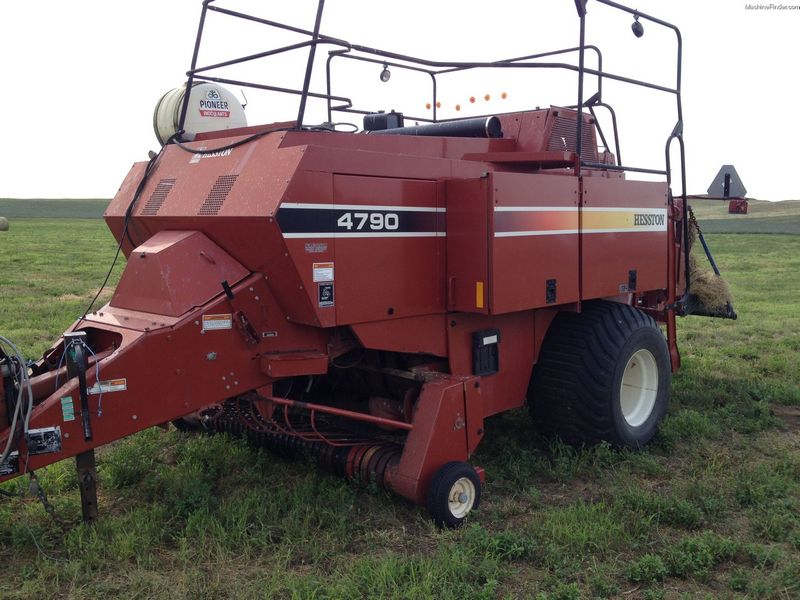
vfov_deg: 40.7
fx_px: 809
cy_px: 300
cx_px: 400
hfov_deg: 52.6
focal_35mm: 35
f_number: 2.4
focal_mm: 4.28
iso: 50
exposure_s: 1/836
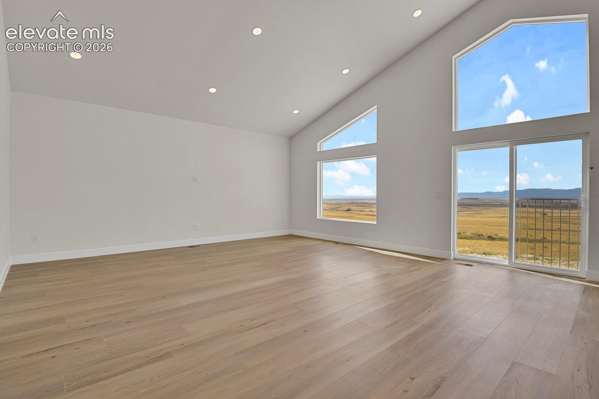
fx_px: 283
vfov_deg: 70.4
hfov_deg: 93.3
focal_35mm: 17
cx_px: 300
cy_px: 200
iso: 250
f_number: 8
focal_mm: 17
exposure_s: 1/20
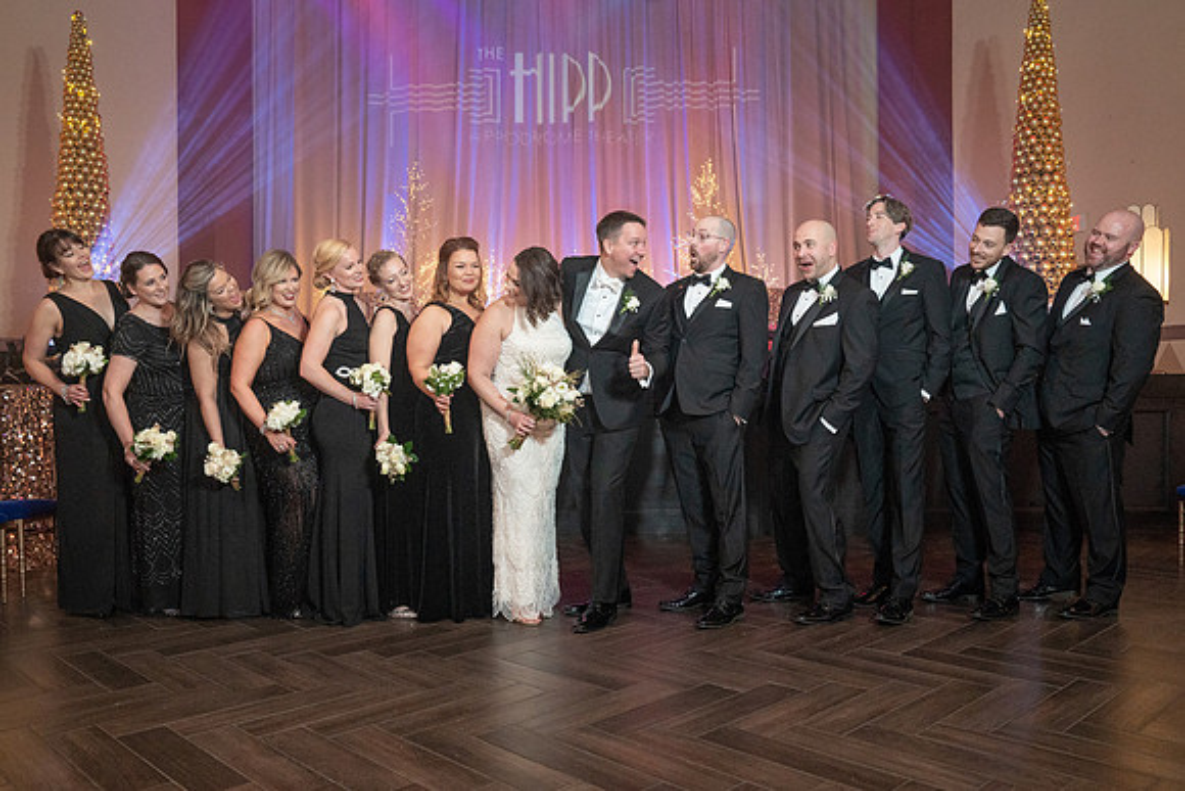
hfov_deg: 63.2
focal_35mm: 29
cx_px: 569
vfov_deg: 44.7
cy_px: 411
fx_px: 962
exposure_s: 1/100
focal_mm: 28
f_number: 5.6
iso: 4000
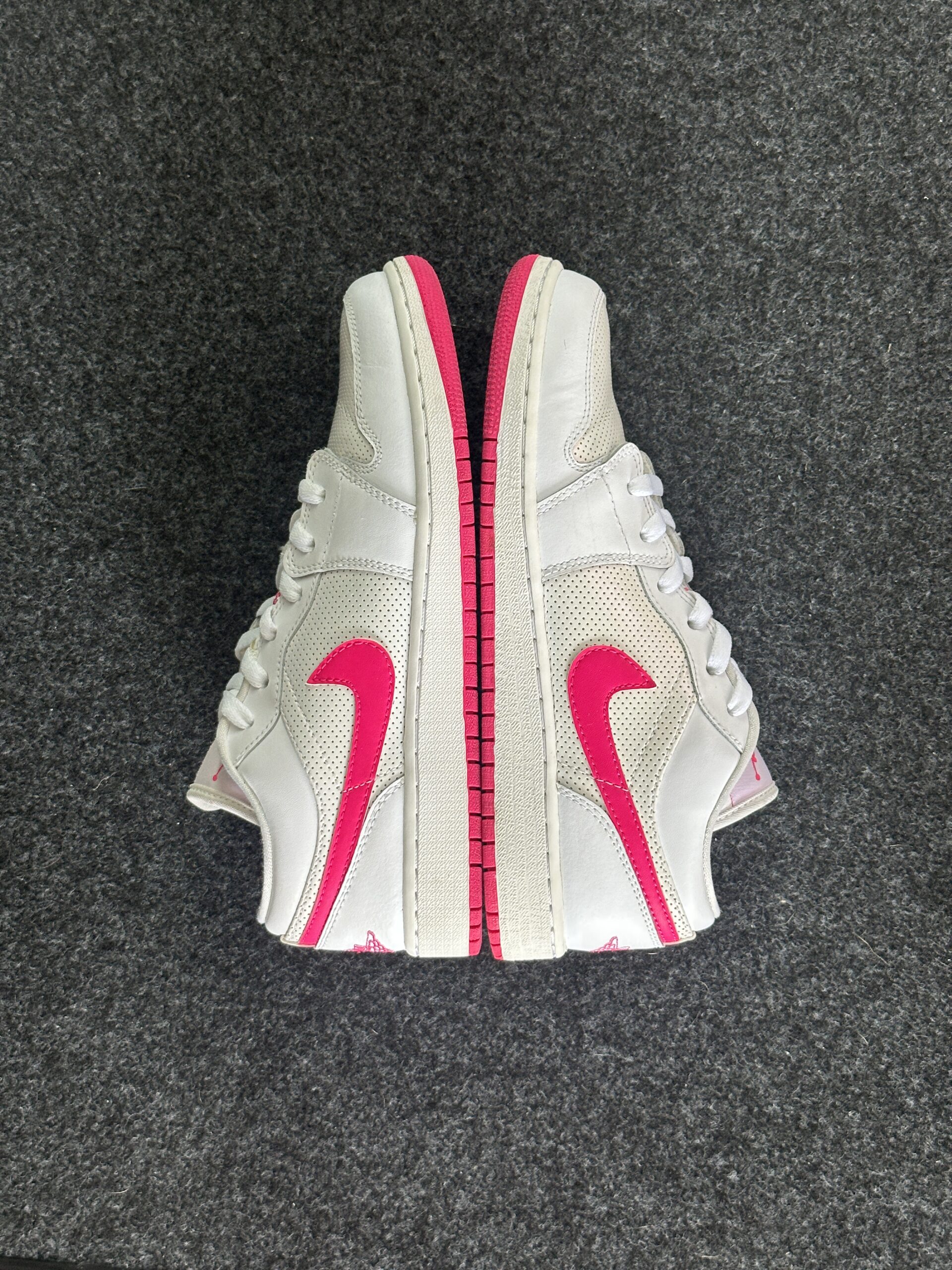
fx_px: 1760
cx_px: 476
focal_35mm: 48
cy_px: 635
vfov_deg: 39.7
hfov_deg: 30.3
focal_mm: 6.86
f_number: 1.78
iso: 80
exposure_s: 1/50
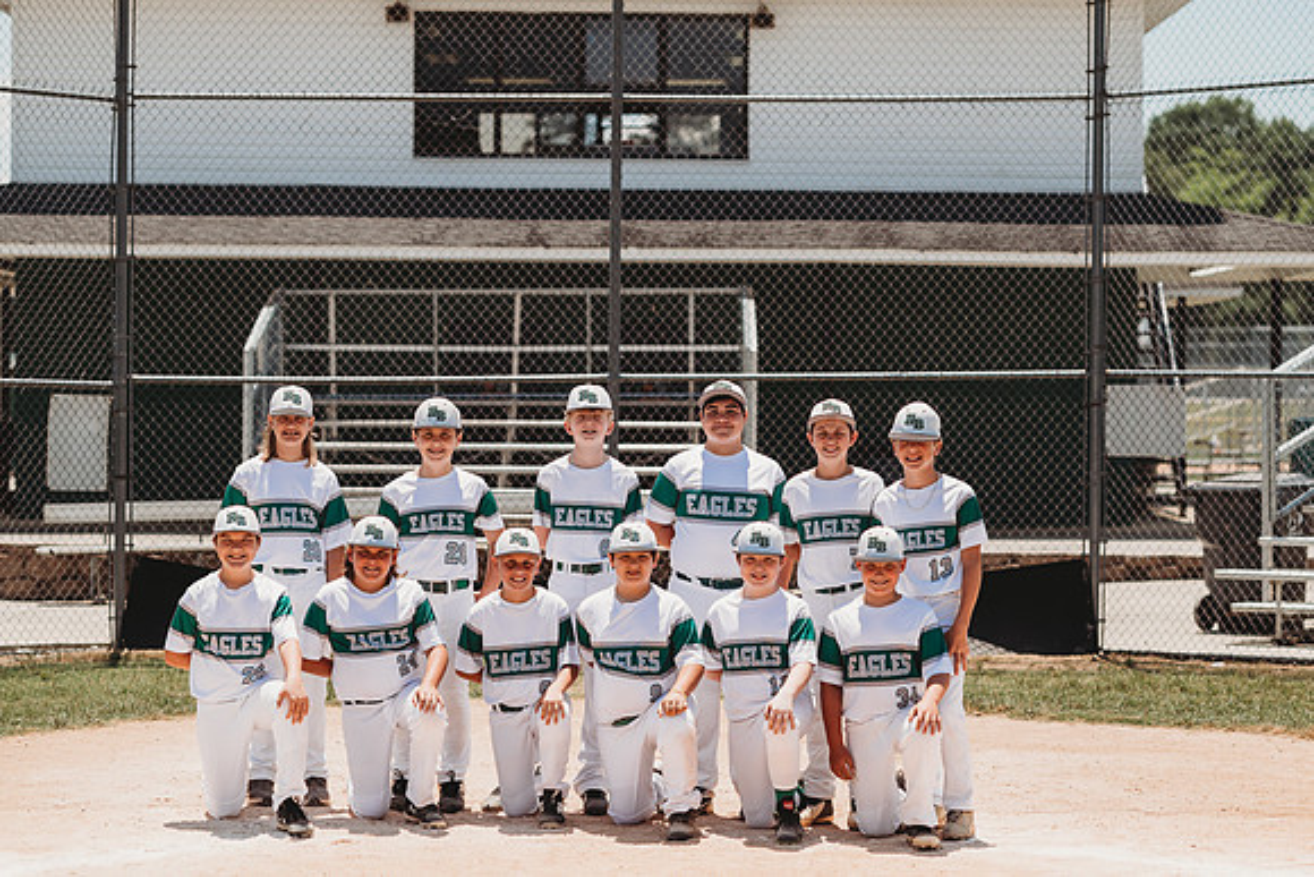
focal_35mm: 89
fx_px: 3249
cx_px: 657
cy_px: 438
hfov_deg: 22.9
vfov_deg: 15.4
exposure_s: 1/2500
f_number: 2.8
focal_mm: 85
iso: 100
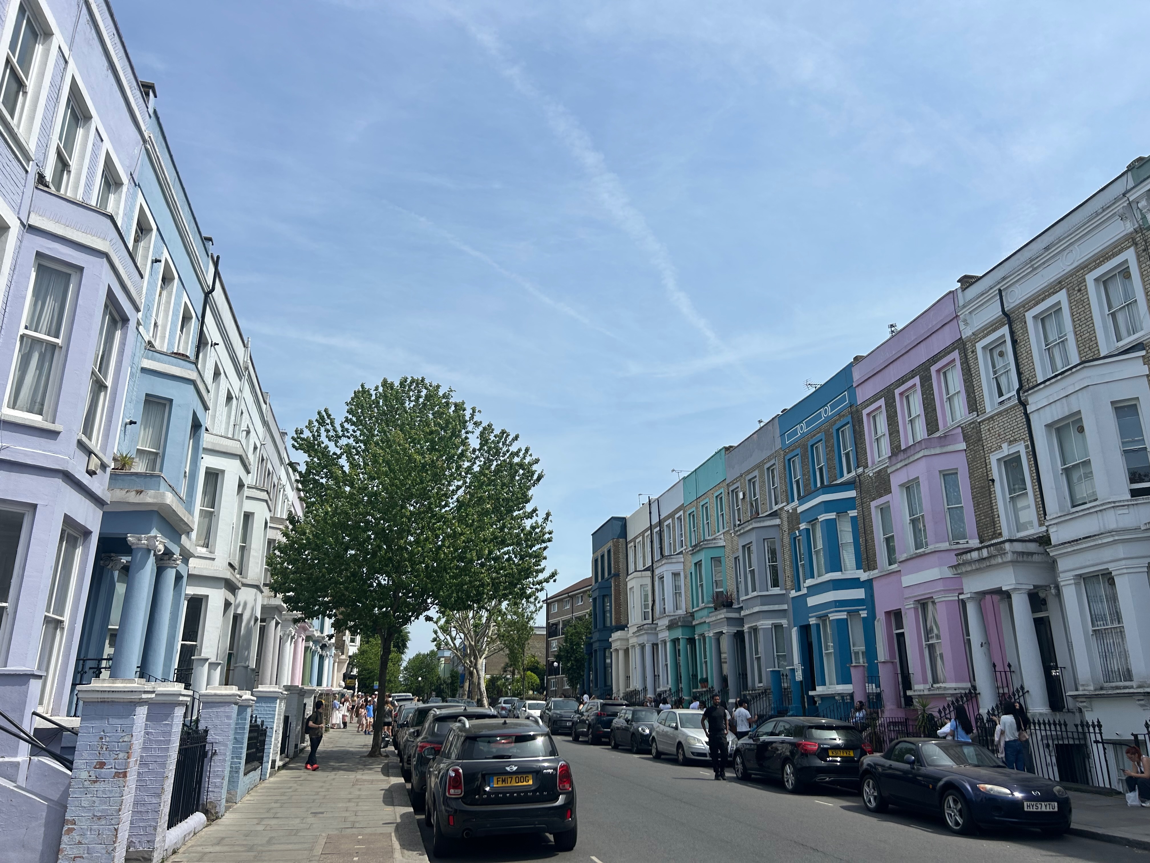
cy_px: 432
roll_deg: +0.2
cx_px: 575
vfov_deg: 53.1
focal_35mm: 26
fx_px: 864
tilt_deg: +17.6
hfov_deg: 67.3
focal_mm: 5.7
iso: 50
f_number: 1.5
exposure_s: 1/6579
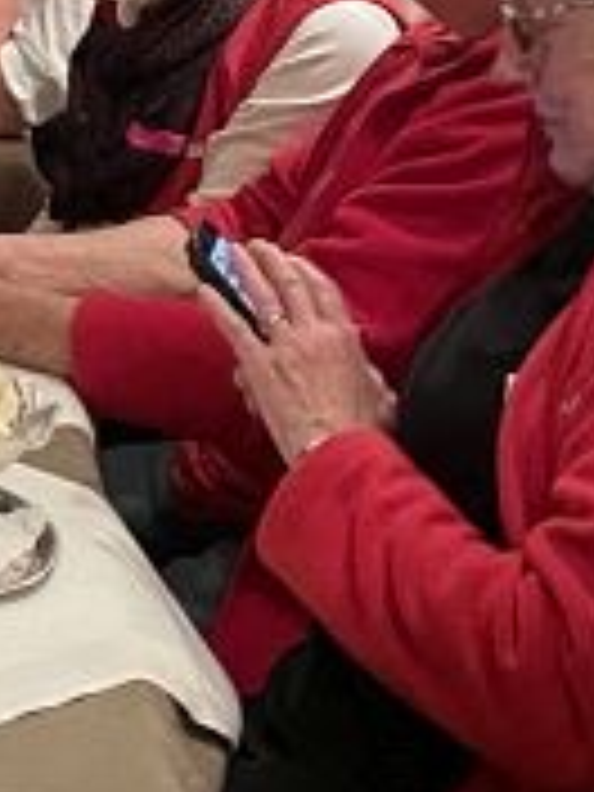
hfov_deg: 11.9
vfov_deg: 16.4
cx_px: -324
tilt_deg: -8.3
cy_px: 22
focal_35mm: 118
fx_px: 2700
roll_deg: -1.3
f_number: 1.6
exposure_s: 1/25
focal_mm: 4.2
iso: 500
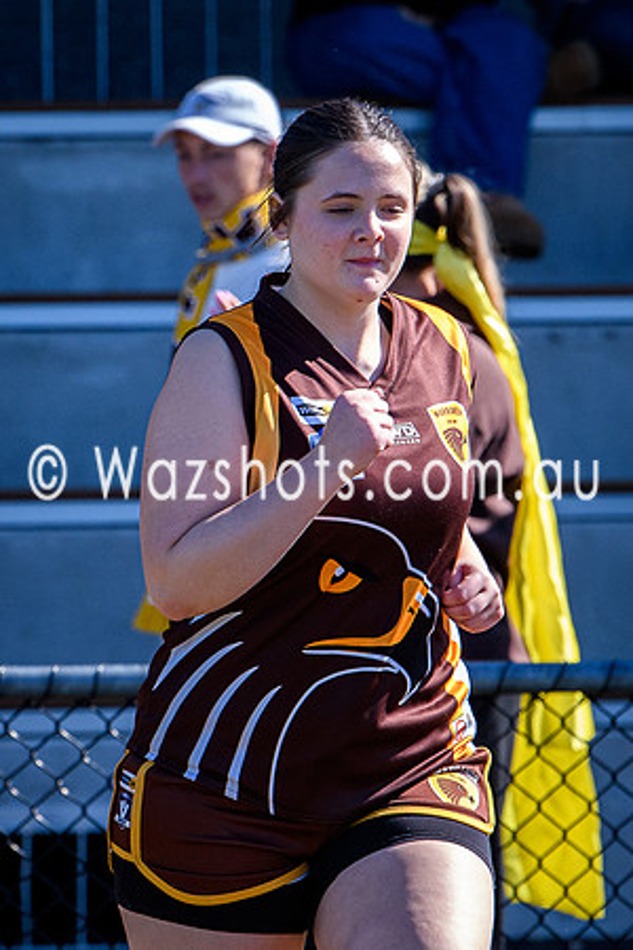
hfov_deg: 2.3
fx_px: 15932
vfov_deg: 3.4
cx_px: 317
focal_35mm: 604
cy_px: 462
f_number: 5.6
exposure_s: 1/1600
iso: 720
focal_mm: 185
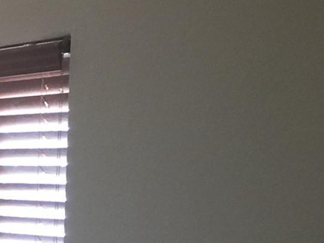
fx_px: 1525
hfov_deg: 10.1
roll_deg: -2.0
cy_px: 262
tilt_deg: -2.0
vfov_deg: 9.0
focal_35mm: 163
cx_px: -528
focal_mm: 4.15
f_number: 2.2
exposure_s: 1/15
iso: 40
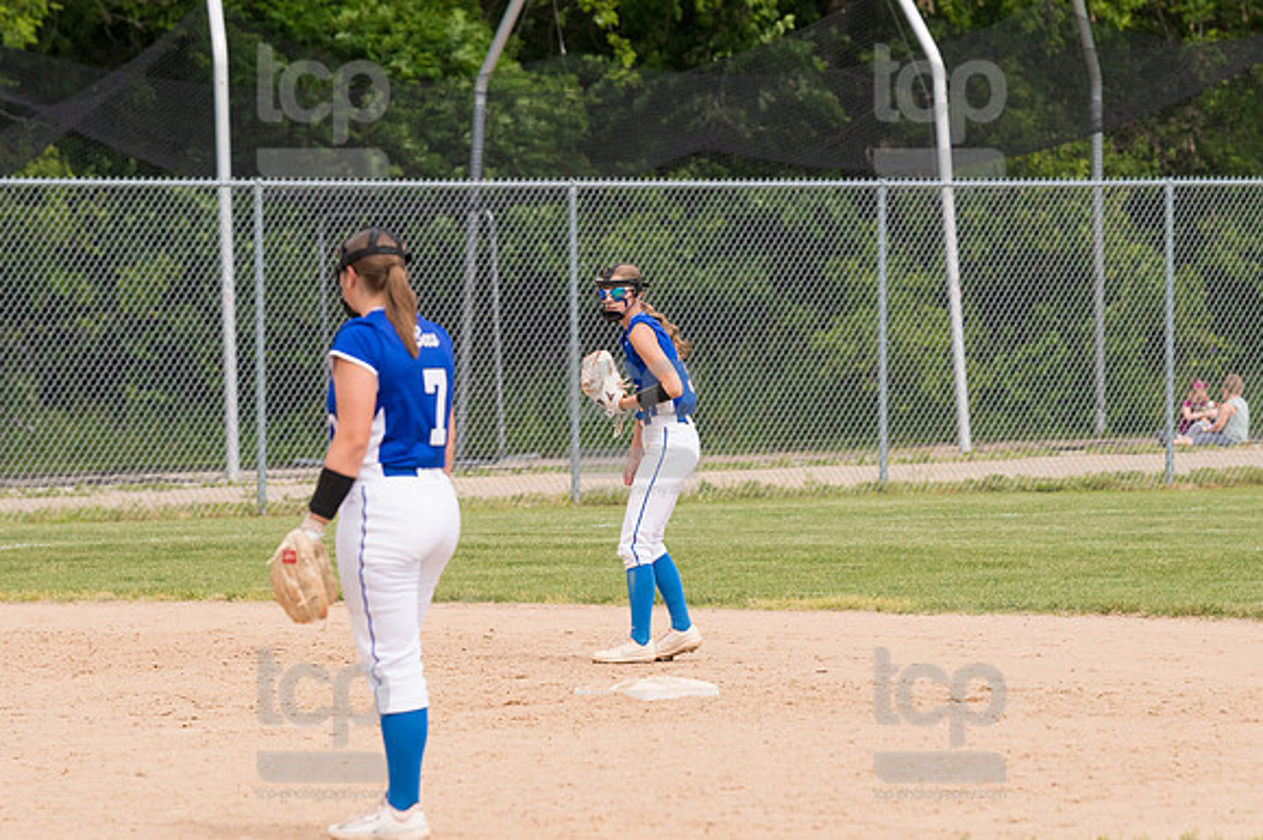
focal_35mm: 300
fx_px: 10519
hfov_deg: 6.9
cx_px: 632
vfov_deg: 4.6
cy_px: 420
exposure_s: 1/1600
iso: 320
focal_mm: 200
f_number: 5.6
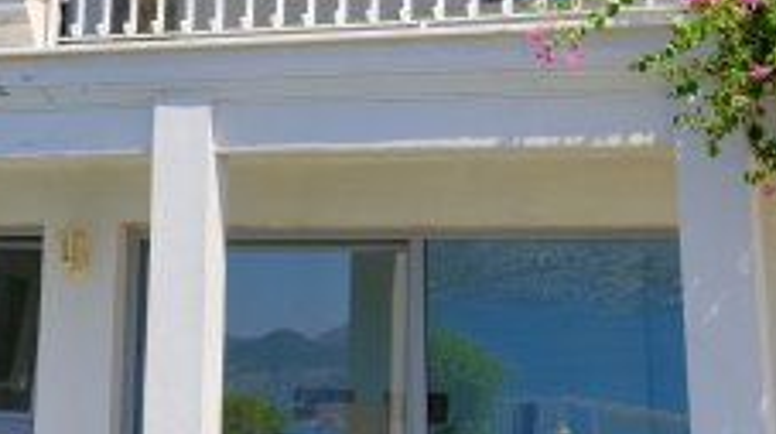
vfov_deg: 16.2
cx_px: 229
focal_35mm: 71
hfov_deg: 29.5
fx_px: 1459
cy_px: -91
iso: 320
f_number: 5.6
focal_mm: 10
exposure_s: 1/1100
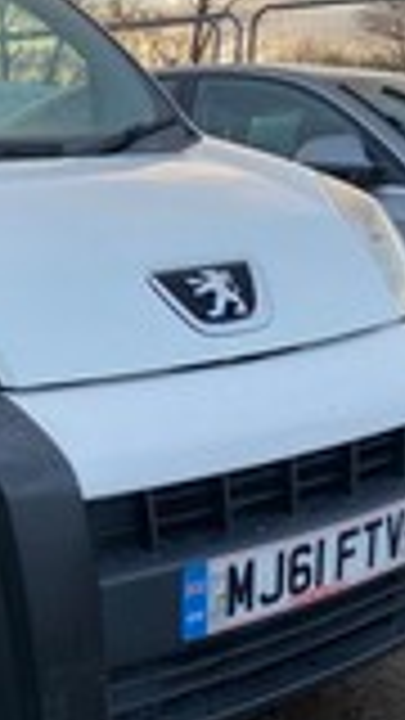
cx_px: -50
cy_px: 382
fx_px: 1184
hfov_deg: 18.6
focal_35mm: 62
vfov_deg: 33.8
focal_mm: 4.25
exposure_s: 1/141
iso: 32
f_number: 1.8
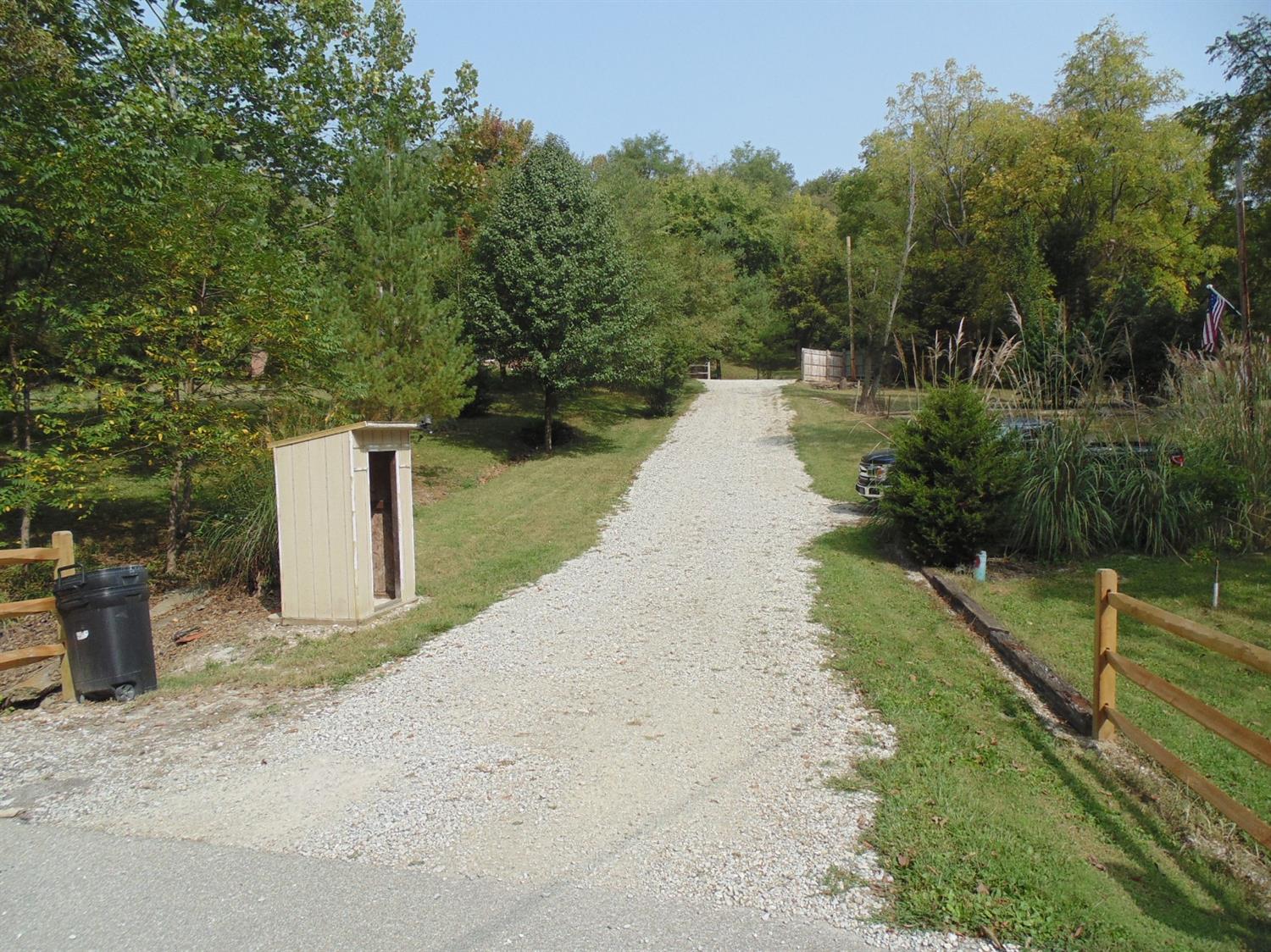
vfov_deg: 61.1
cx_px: 636
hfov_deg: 76.4
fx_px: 808
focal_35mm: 22
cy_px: 476
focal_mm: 4
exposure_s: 1/100
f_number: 9.7
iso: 80
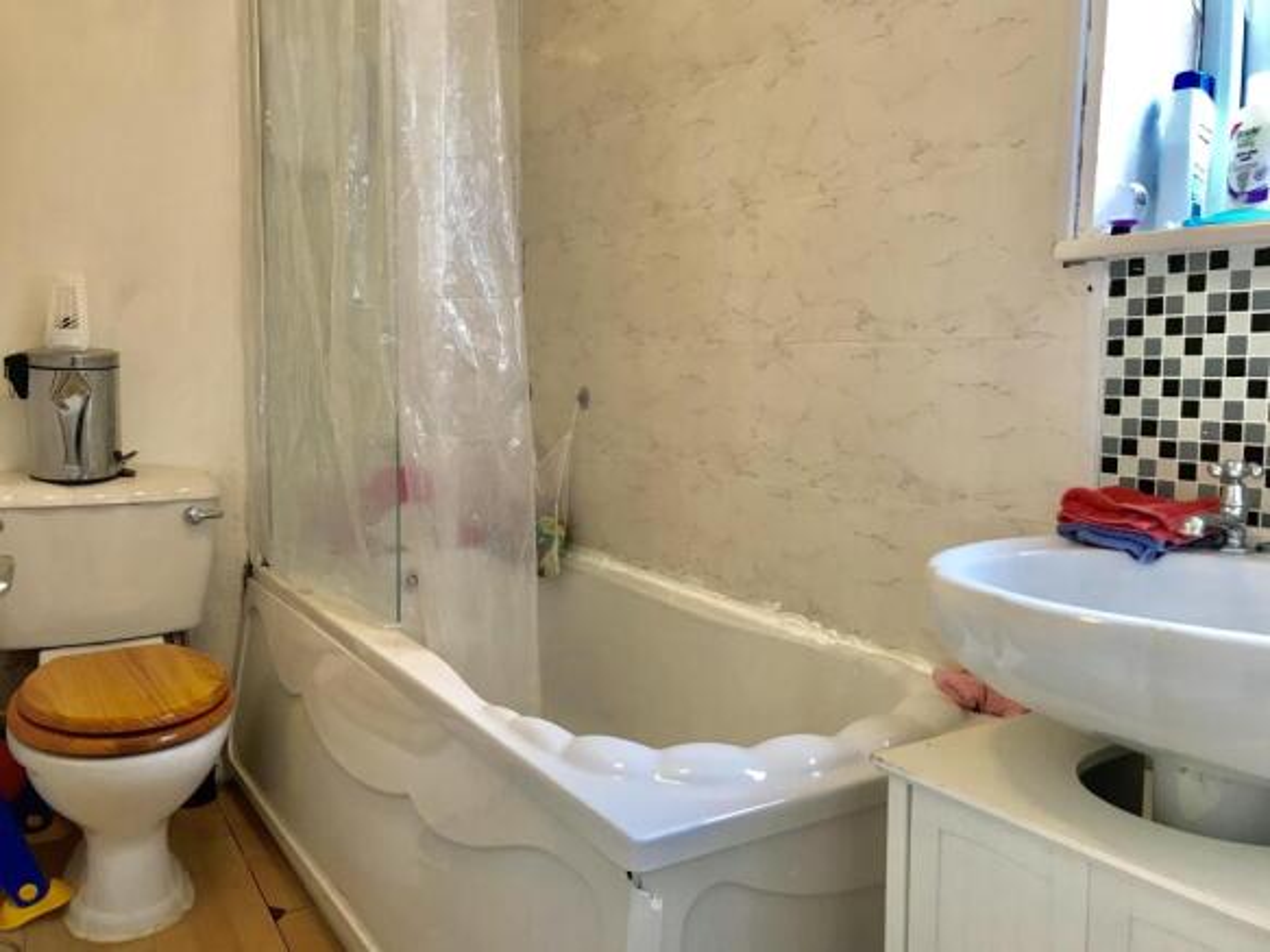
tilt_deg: -5.5
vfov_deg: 49.7
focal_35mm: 28
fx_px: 1027
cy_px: 476
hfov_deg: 63.5
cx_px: 635
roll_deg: -0.2
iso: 40
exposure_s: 1/17
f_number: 1.8
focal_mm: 3.99
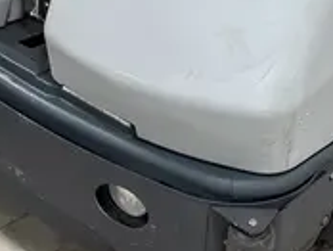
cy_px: 37
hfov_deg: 23.6
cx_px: 243
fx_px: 790
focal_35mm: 82
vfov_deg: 17.8
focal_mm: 5.96
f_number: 1.6
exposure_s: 1/60
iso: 125
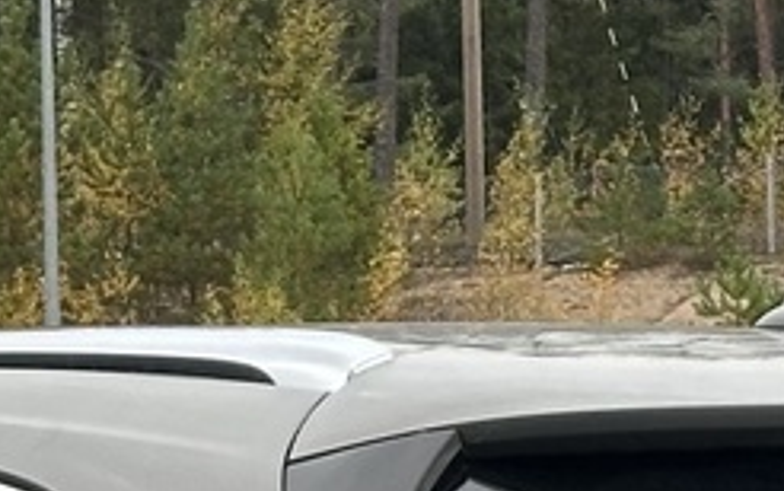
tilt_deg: -3.1
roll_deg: +0.9
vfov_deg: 4.4
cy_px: 918
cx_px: 449
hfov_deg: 7.0
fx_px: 6370
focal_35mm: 298
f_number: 1.78
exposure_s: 1/121
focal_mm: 6.86
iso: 64
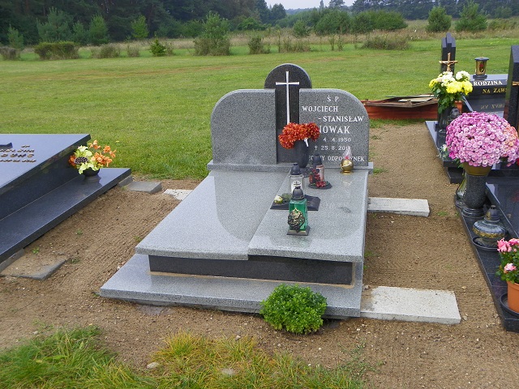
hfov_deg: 52.6
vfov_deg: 40.7
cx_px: 260
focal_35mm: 35
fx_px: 525
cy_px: 194
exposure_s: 1/160
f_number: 4.5
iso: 64
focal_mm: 6.2
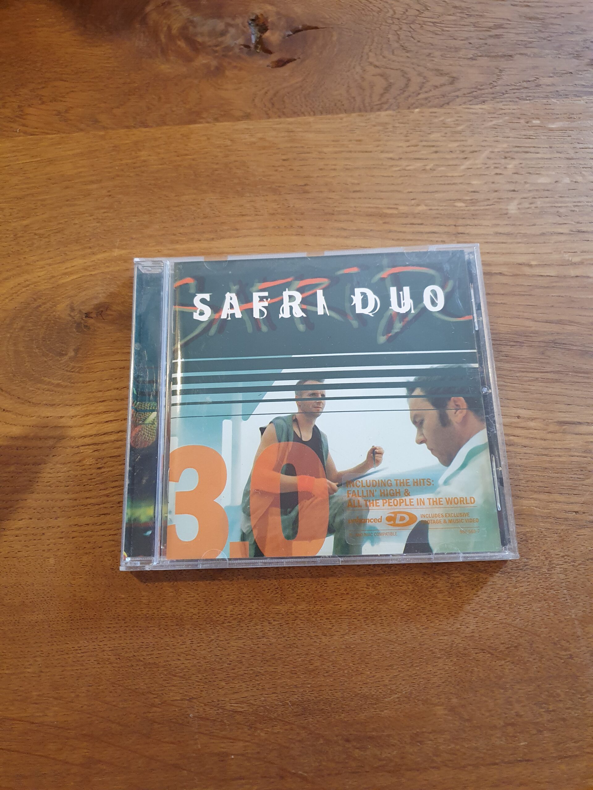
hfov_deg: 53.1
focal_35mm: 26
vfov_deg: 67.3
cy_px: 395
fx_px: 594
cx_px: 296
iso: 250
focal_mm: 4.32
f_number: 1.5
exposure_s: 1/50
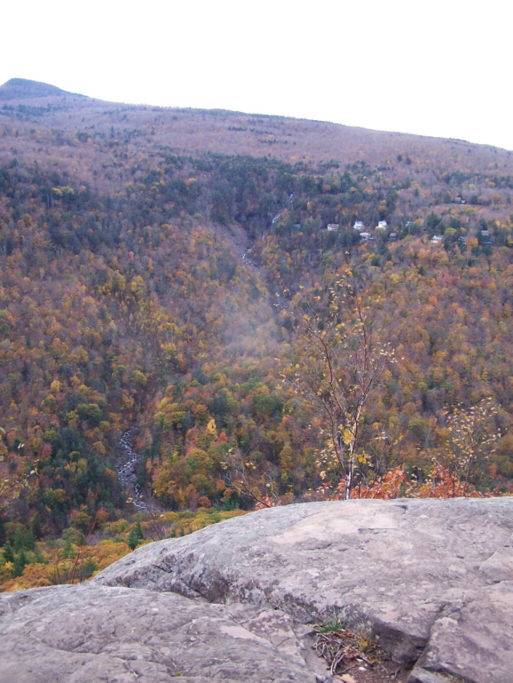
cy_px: 342
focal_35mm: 38
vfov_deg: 49.0
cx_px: 256
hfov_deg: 37.7
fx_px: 751
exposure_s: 1/250
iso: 80
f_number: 2.8
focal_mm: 6.3
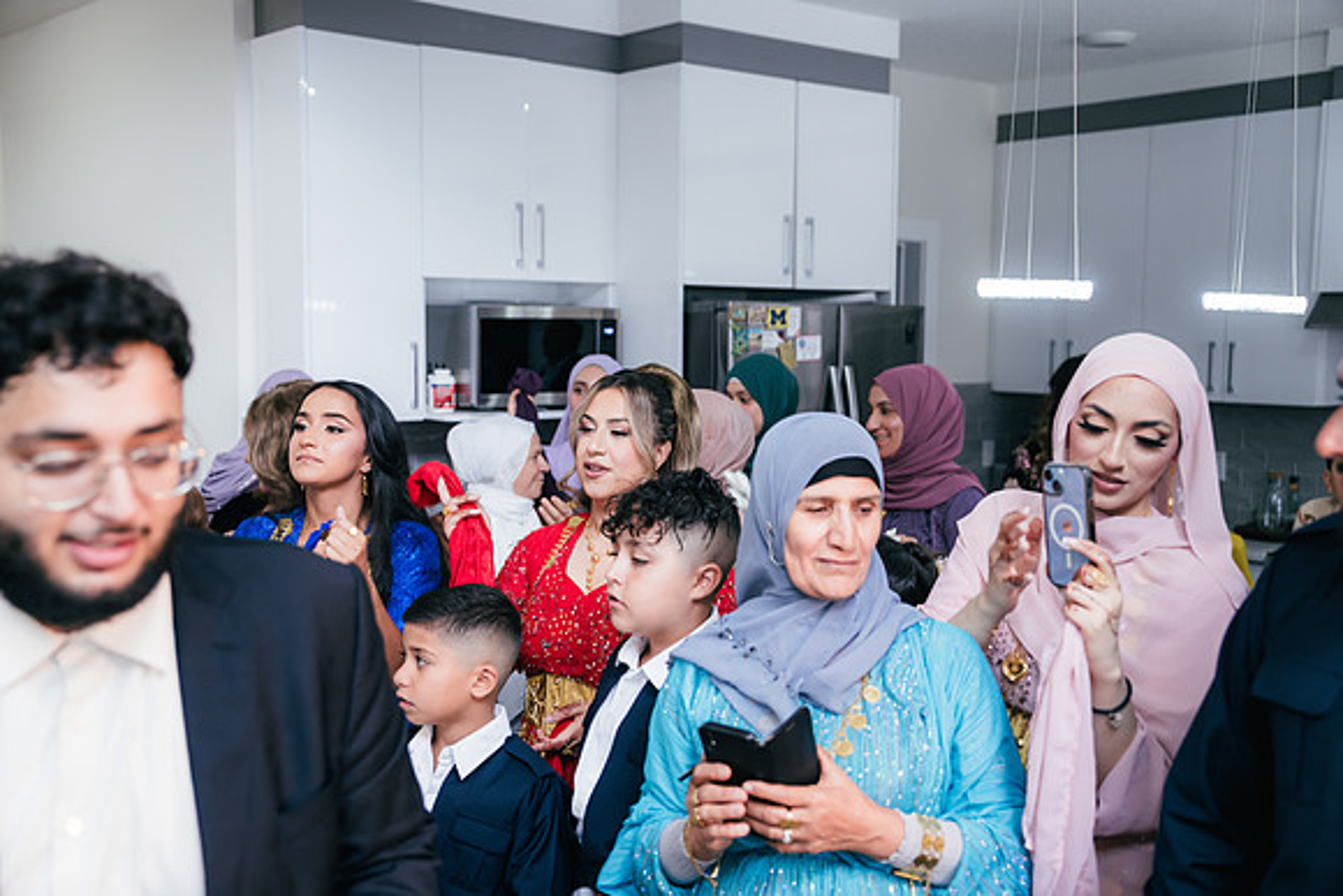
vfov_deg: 33.4
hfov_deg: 48.4
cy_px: 448
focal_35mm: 40
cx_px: 672
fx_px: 1493
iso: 800
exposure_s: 1/160
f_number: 2.8
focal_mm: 40
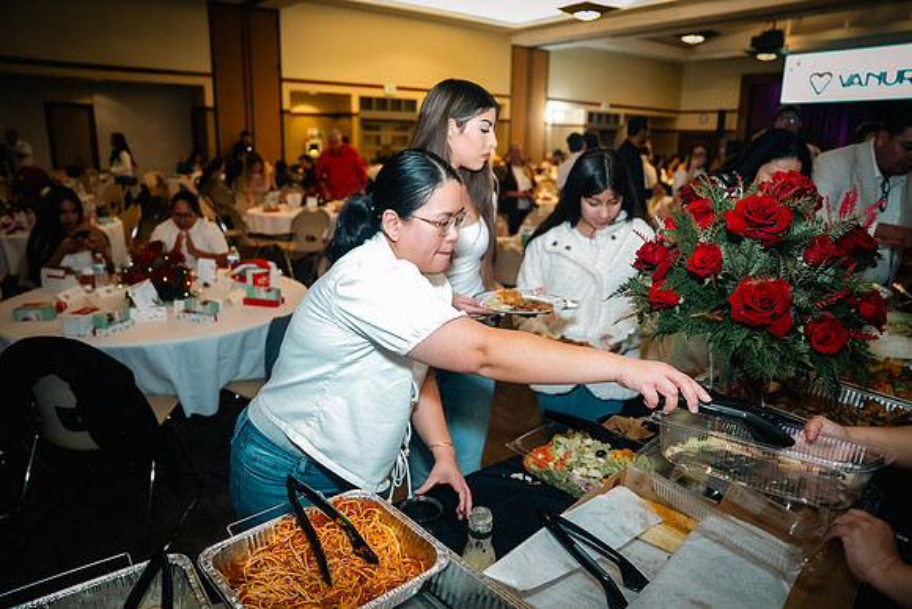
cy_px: 304
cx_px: 456
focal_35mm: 24
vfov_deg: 53.2
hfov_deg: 73.7
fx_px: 608
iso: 1600
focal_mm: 24
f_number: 2.8
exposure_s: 1/100
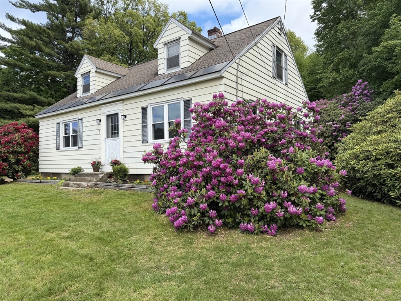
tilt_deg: +2.1
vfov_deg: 56.8
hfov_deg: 71.6
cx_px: 200
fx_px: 278
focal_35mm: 24
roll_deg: +1.0
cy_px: 150
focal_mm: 6.76
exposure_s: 1/1949
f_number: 1.78
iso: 80
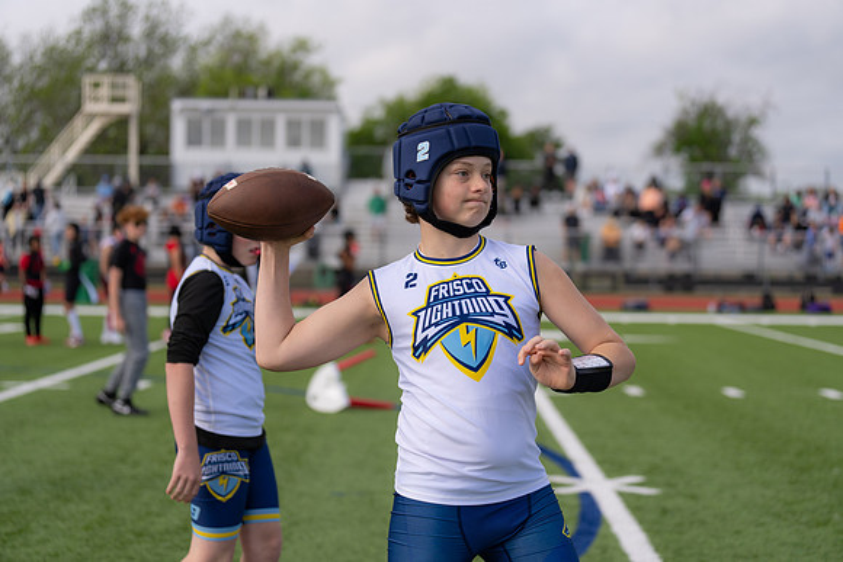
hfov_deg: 28.8
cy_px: 281
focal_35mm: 70
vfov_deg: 19.5
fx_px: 1639
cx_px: 422
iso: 100
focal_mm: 70
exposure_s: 1/2000
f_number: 2.8
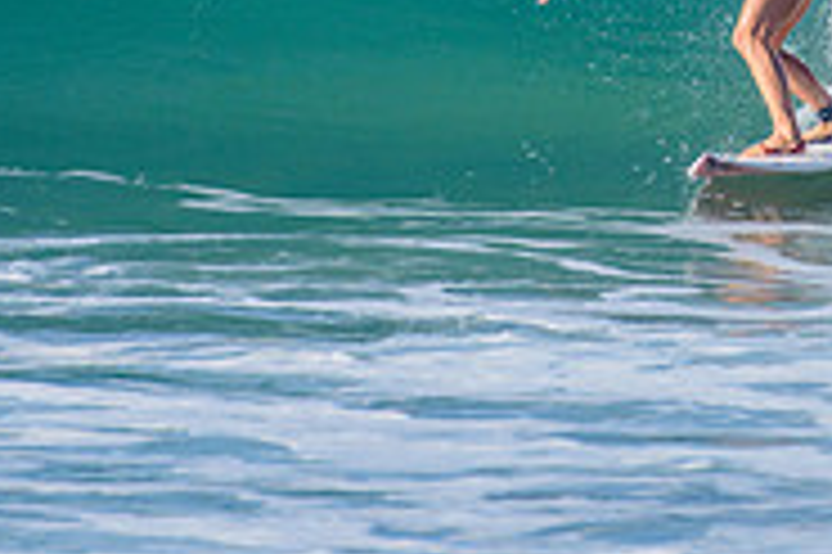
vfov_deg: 0.9
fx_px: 36228
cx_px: 522
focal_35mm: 1569
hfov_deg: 1.3
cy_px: -115
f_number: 5.6
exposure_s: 1/1600
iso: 200
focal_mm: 500
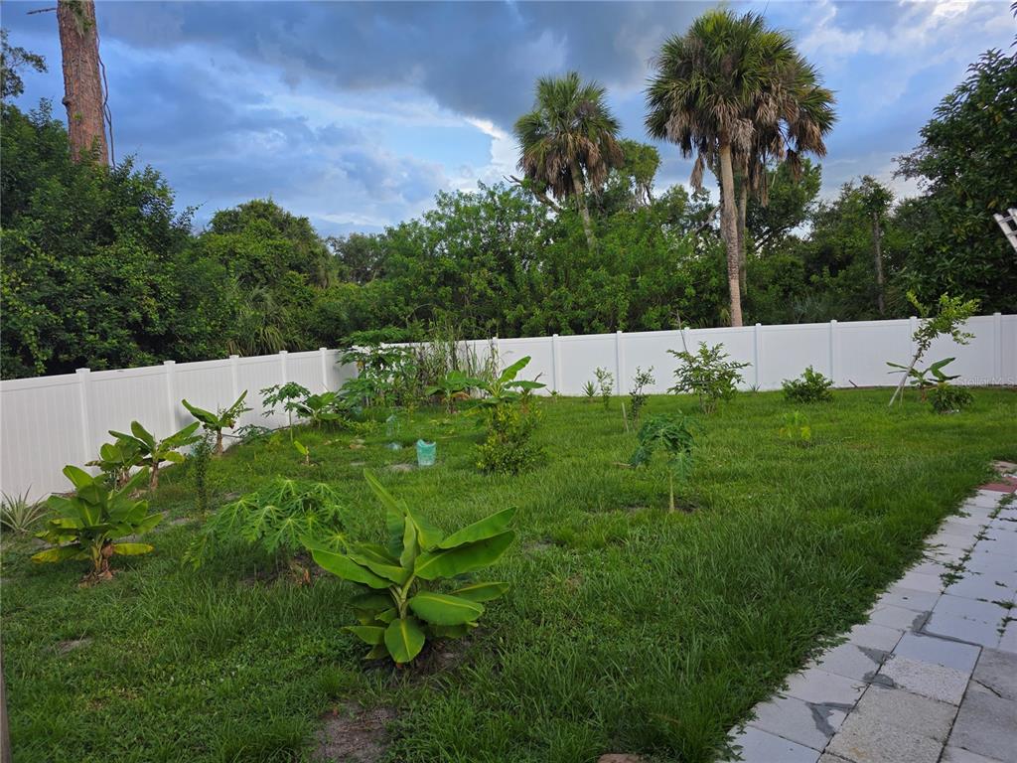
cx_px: 508
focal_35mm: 23
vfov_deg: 58.9
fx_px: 676
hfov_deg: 73.9
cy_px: 382
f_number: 1.7
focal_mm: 6.3
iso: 32
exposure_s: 1/180
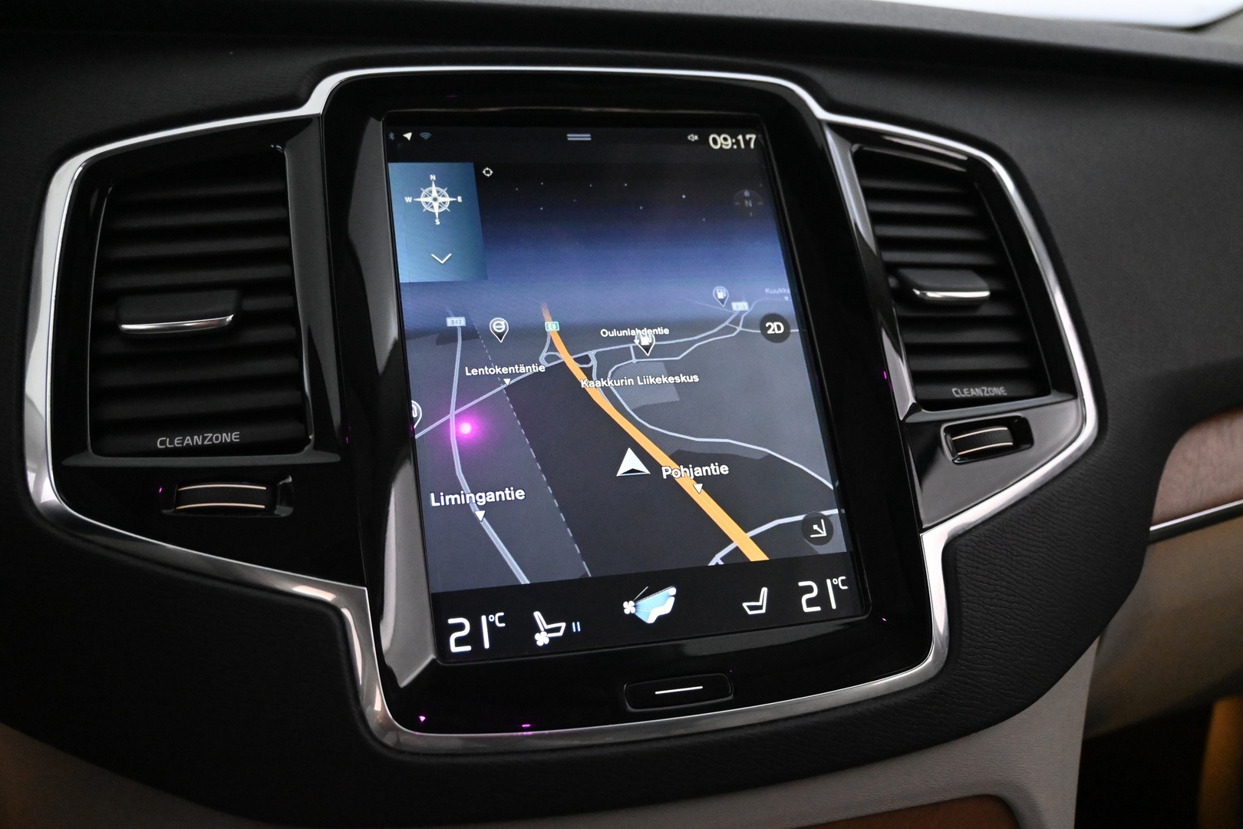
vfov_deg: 40.0
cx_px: 622
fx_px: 1139
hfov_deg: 57.2
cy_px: 414
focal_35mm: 33
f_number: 4
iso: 6400
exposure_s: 1/60
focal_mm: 22
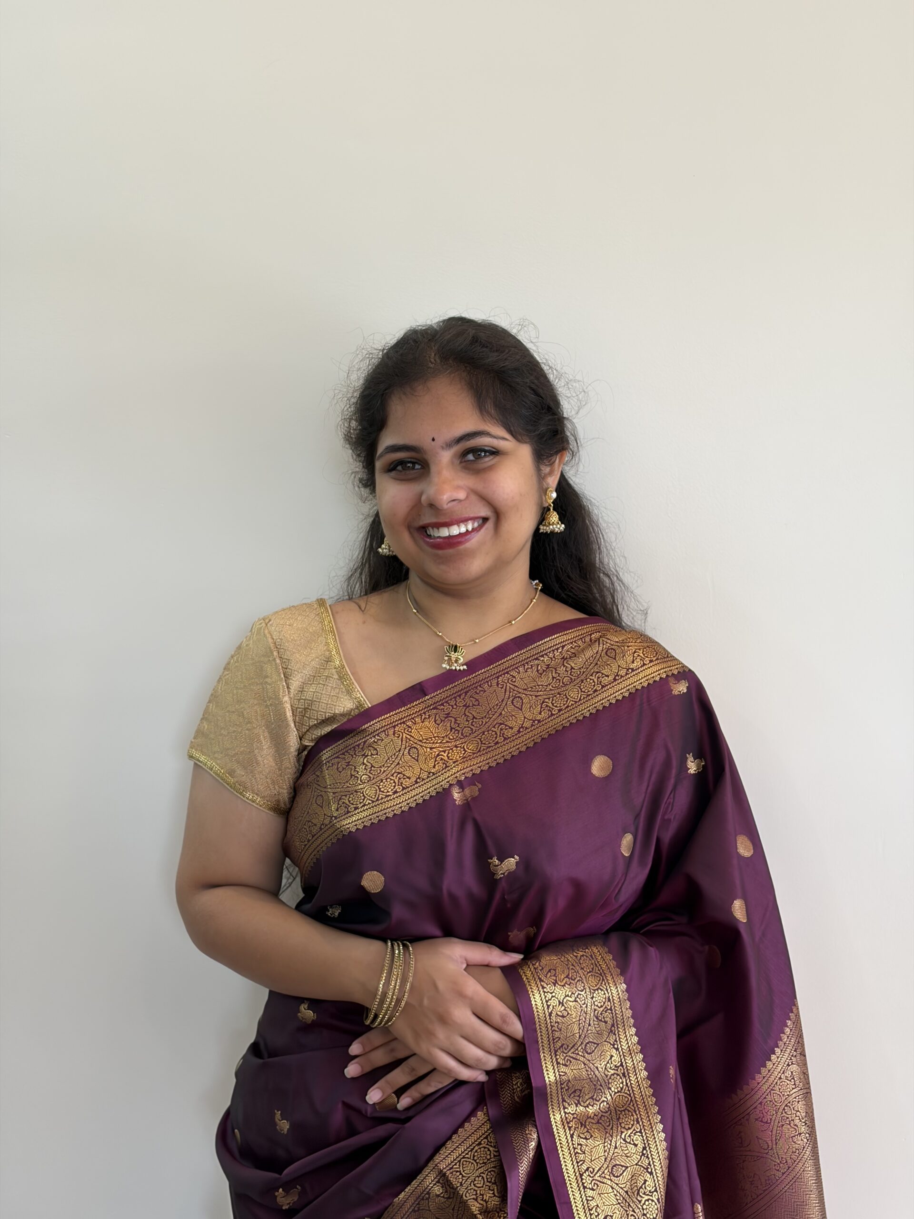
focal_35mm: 52
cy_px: 610
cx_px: 457
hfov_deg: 28.0
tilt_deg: -4.4
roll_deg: -0.1
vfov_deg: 36.8
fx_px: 1831
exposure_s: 1/50
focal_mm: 5.96
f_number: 1.6
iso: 50
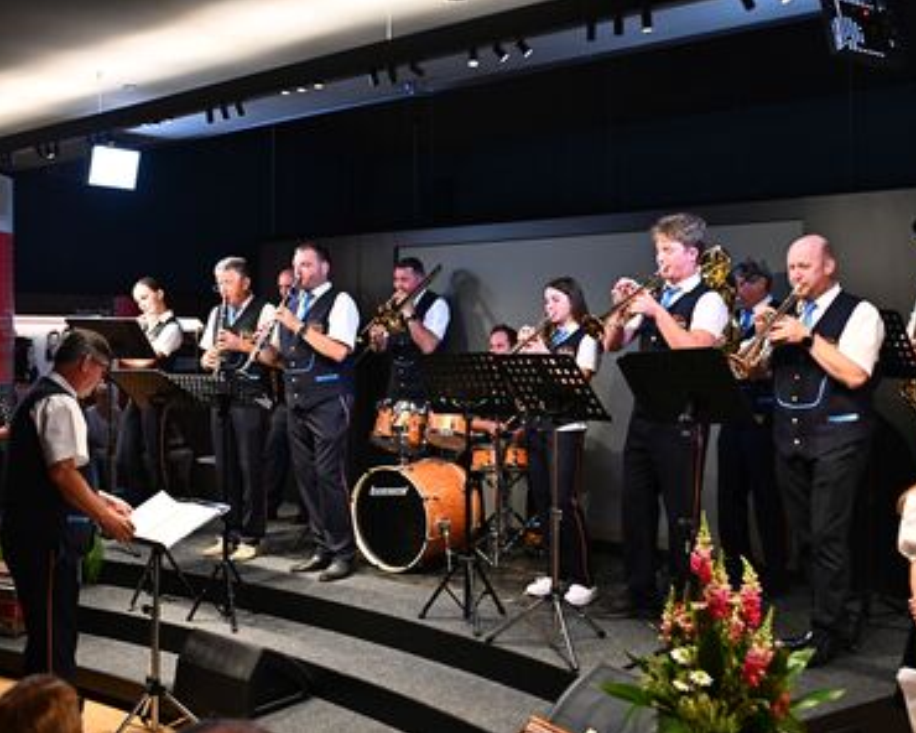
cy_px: 366
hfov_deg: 45.8
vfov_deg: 37.3
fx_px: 1084
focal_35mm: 40
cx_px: 475
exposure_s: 1/250
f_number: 2.8
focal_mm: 35
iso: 1600
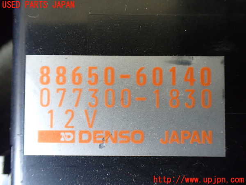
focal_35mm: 30
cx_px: 123
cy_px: 92
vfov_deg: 46.8
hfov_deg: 60.0
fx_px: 213
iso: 800
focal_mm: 5.4
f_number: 2.3
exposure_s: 1/60
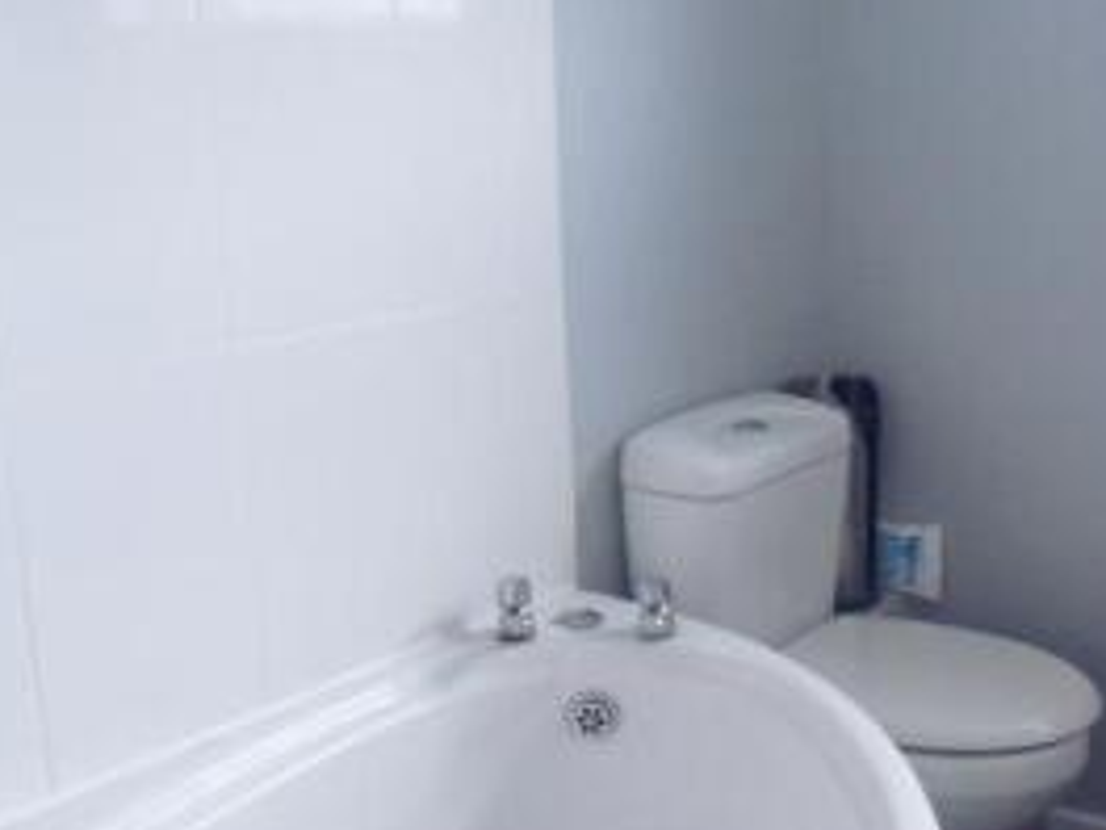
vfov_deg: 27.5
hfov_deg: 33.8
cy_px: 467
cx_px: 1037
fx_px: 1693
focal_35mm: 53
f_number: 3.3
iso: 160
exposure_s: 1/30
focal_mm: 4.2
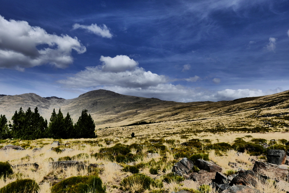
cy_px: 96
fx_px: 193
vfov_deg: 53.2
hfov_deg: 73.7
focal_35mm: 24
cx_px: 144
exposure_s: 1/200
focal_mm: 10.9
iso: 200
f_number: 16
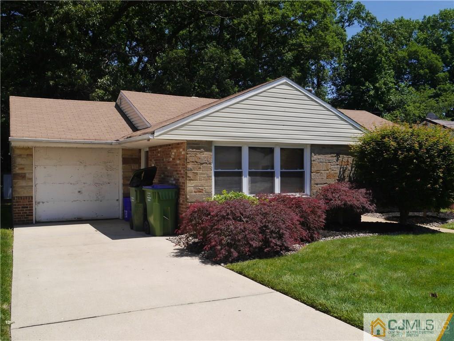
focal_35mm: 44
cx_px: 227
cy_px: 170
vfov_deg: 32.9
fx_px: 577
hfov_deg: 42.9
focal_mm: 22
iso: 160
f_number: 9
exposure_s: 1/400
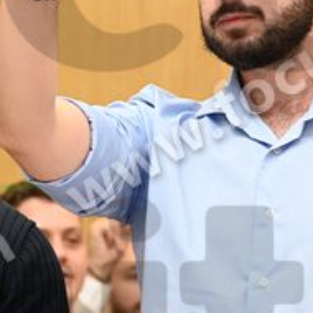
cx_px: 53
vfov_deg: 6.2
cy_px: 142
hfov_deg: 6.2
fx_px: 2875
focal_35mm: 281
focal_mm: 82
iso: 1600
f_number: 4
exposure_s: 1/125
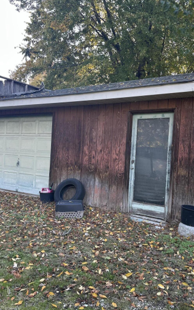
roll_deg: -3.8
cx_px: 109
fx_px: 271
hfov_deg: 39.3
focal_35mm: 32
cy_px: 157
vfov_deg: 59.7
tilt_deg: +0.8
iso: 80
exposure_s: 1/211
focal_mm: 6.86
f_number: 1.78
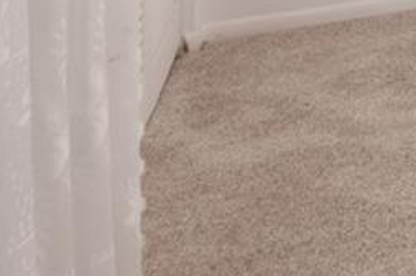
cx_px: 1054
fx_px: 1096
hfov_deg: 13.7
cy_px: -473
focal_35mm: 95
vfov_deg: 11.0
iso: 250
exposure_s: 1/20
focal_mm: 10
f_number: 9
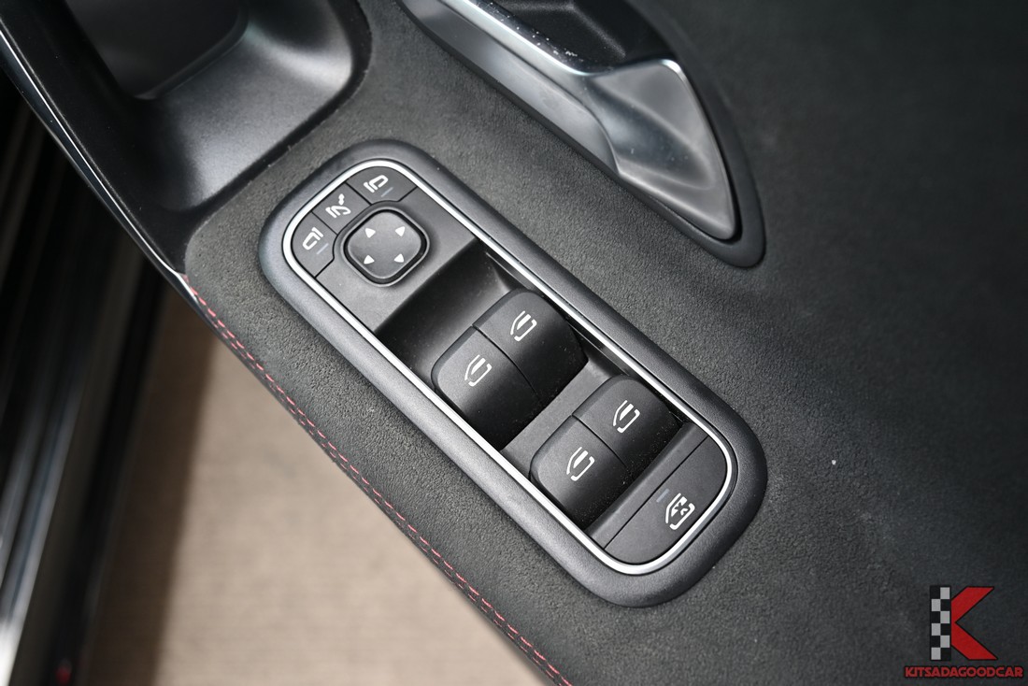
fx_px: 900
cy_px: 343
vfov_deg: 41.7
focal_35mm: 32
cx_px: 514
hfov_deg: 59.5
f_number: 5.6
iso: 400
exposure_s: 1/125
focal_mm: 31.5
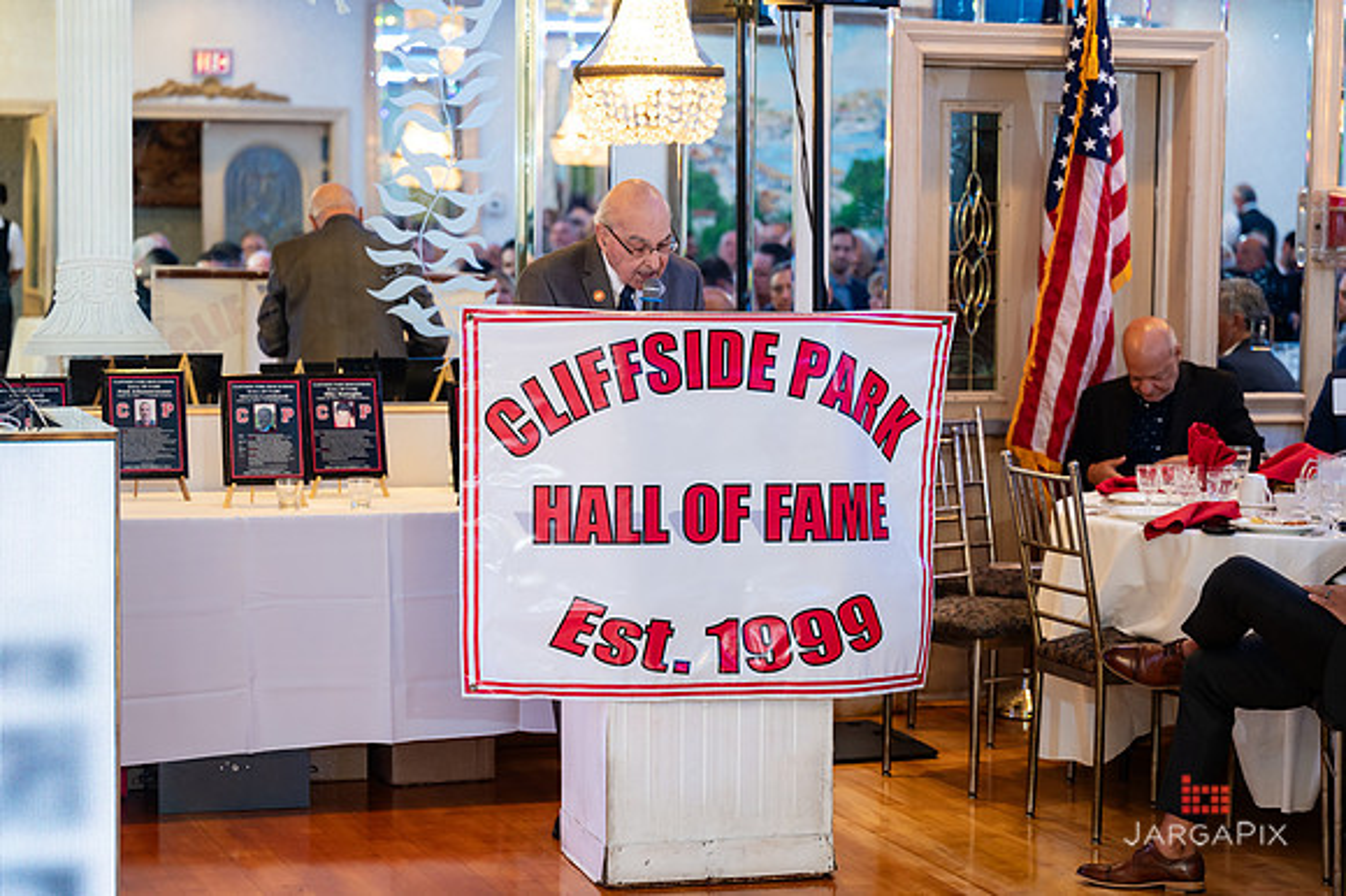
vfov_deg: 17.3
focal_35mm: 79
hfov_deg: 25.8
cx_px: 673
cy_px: 448
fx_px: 2938
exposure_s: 1/125
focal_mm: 78
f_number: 3.2
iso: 1250
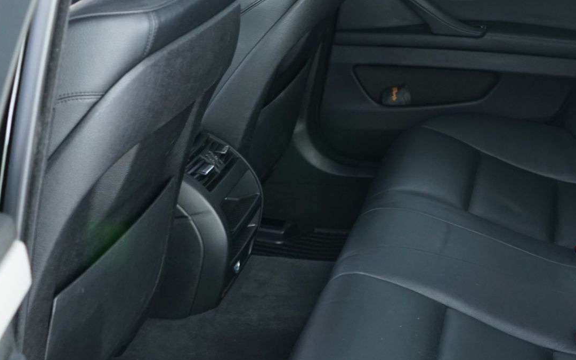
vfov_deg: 19.6
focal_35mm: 66
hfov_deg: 30.1
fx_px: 1036
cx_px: 480
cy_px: 95
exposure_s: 1/3
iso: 640
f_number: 3.5
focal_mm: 28
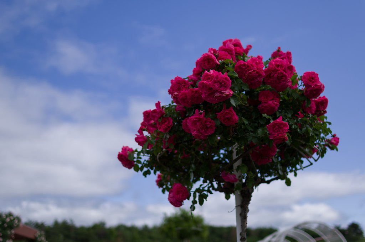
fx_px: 456
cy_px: 121
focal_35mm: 45
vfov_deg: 29.8
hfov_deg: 43.6
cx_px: 182
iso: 100
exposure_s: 1/3200
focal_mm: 30
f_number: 1.4
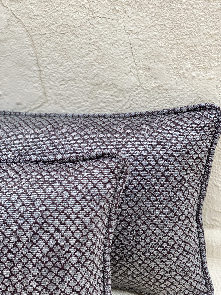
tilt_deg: -25.0
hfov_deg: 28.0
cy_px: 148
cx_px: 110
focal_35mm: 52
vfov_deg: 36.8
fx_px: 443
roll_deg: +4.9
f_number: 2
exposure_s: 1/122
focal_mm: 6
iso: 100
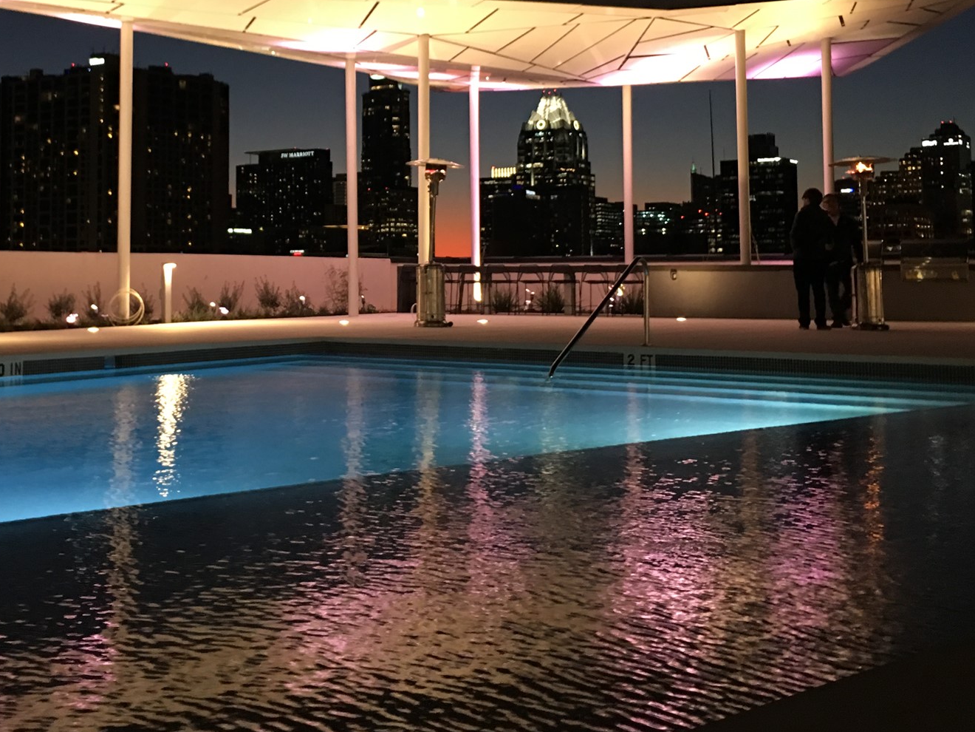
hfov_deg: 41.6
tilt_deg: +5.0
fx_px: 1267
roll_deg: +0.8
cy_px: 204
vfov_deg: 31.7
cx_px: 332
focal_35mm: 45
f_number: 2.2
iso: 80
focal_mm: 4.15
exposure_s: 1/8
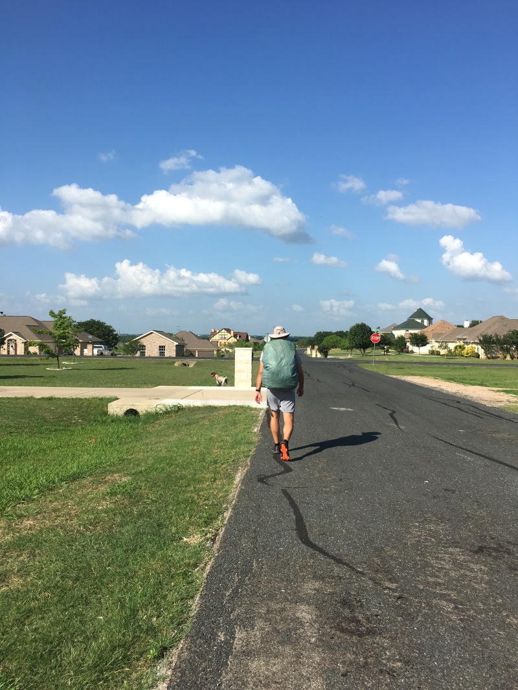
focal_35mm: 29
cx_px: 259
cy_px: 345
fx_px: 578
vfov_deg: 61.6
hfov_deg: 48.2
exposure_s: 1/1832
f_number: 2.2
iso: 25
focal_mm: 4.15
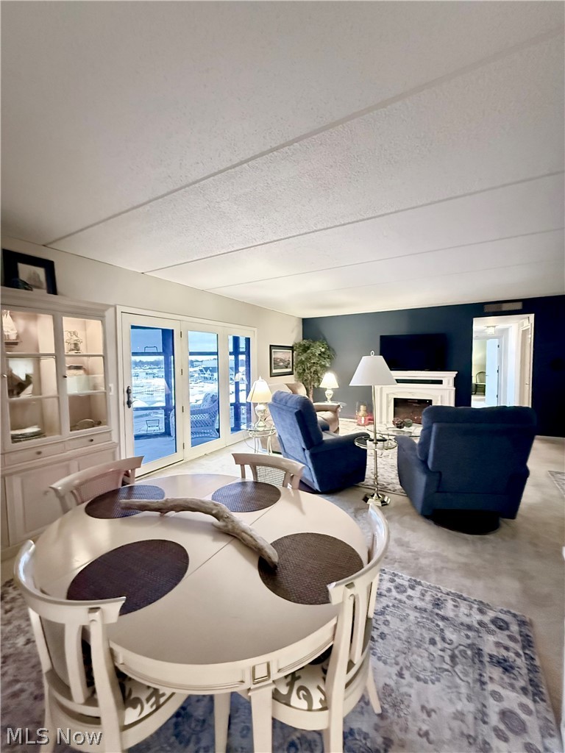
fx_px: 305
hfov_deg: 85.7
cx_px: 282
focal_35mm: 14
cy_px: 376
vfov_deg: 102.1
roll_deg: +0.7
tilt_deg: -1.9
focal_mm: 2.22
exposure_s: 1/30
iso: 1600
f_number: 2.2
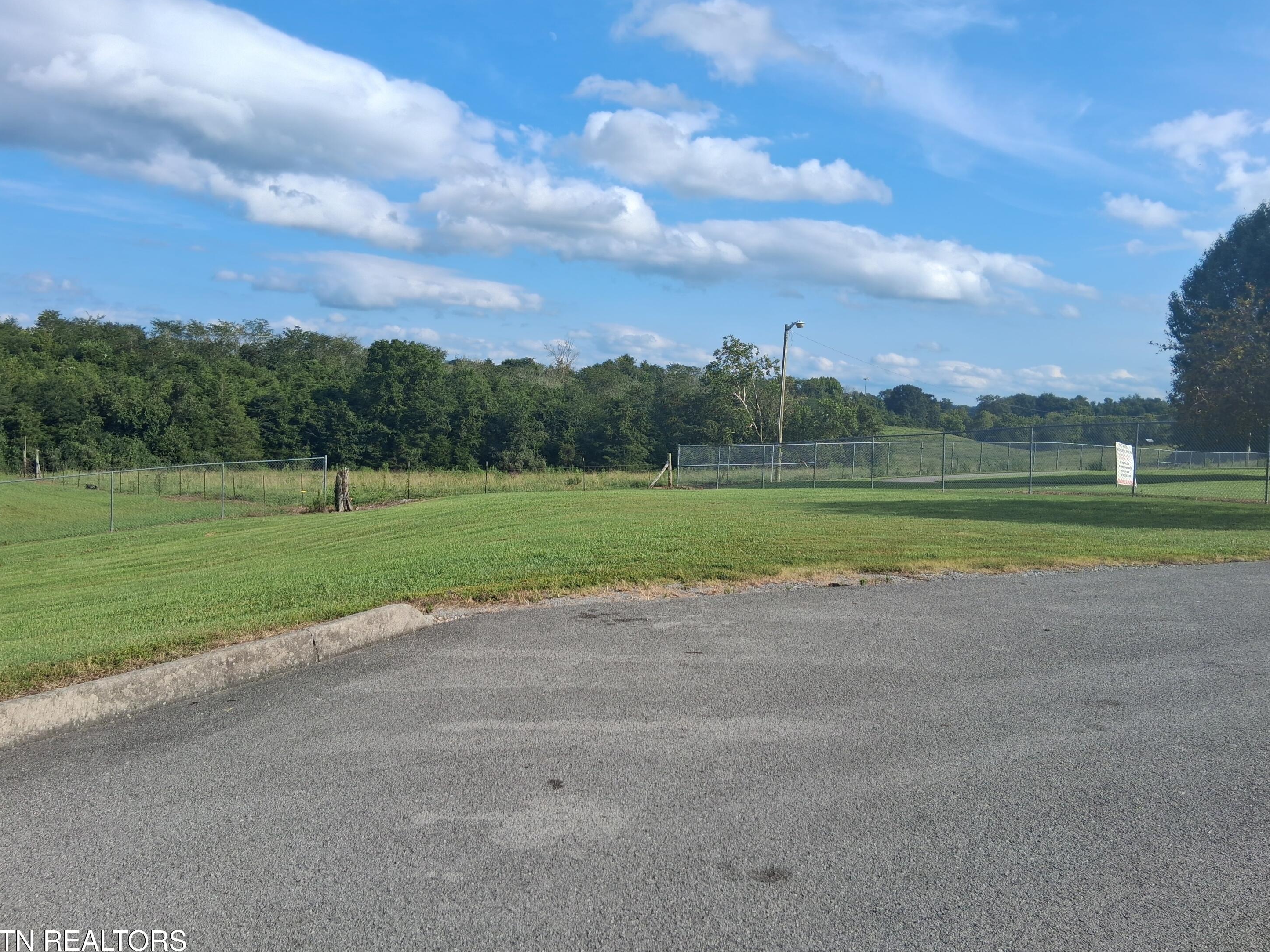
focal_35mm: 27
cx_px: 637
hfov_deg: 65.3
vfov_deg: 51.3
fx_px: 991
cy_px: 492
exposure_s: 1/540
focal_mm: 3.98
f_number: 1.8
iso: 25
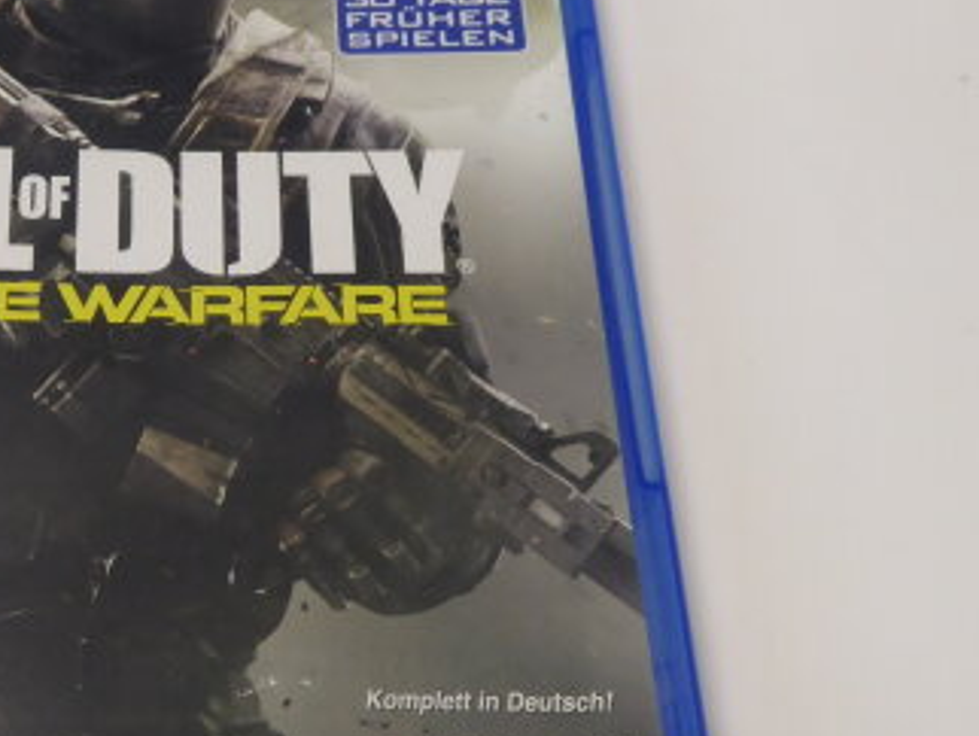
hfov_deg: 33.6
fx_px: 1528
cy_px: 392
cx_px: 94
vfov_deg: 27.1
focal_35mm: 54
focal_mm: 5
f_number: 3.5
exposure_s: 1/60
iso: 400
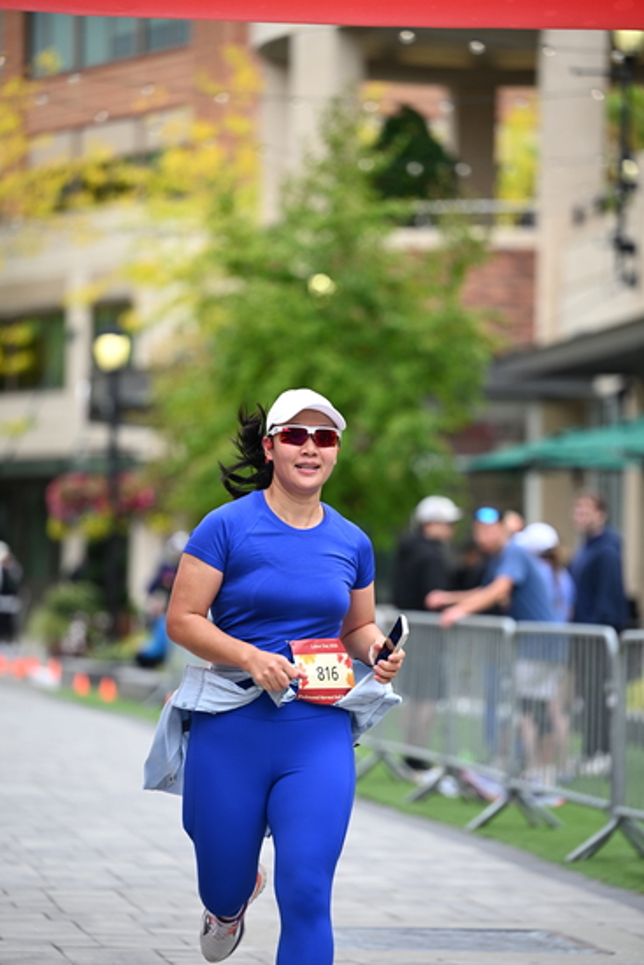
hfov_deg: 9.5
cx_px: 322
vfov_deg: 14.1
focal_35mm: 145
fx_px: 3888
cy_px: 482
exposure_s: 1/2000
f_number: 2.8
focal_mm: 145
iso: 640
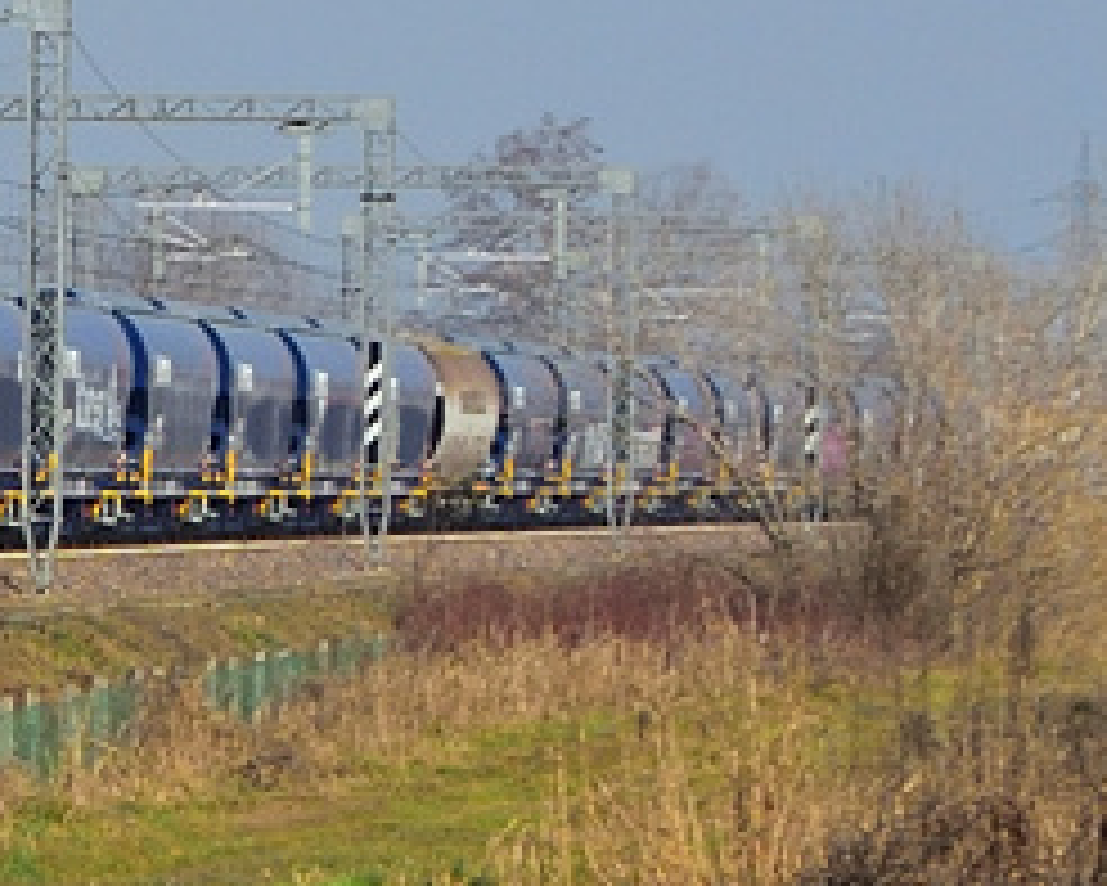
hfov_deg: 4.7
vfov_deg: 3.9
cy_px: 207
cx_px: -2052
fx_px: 12979
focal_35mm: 396
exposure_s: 1/800
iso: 250
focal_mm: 36
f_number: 7.1
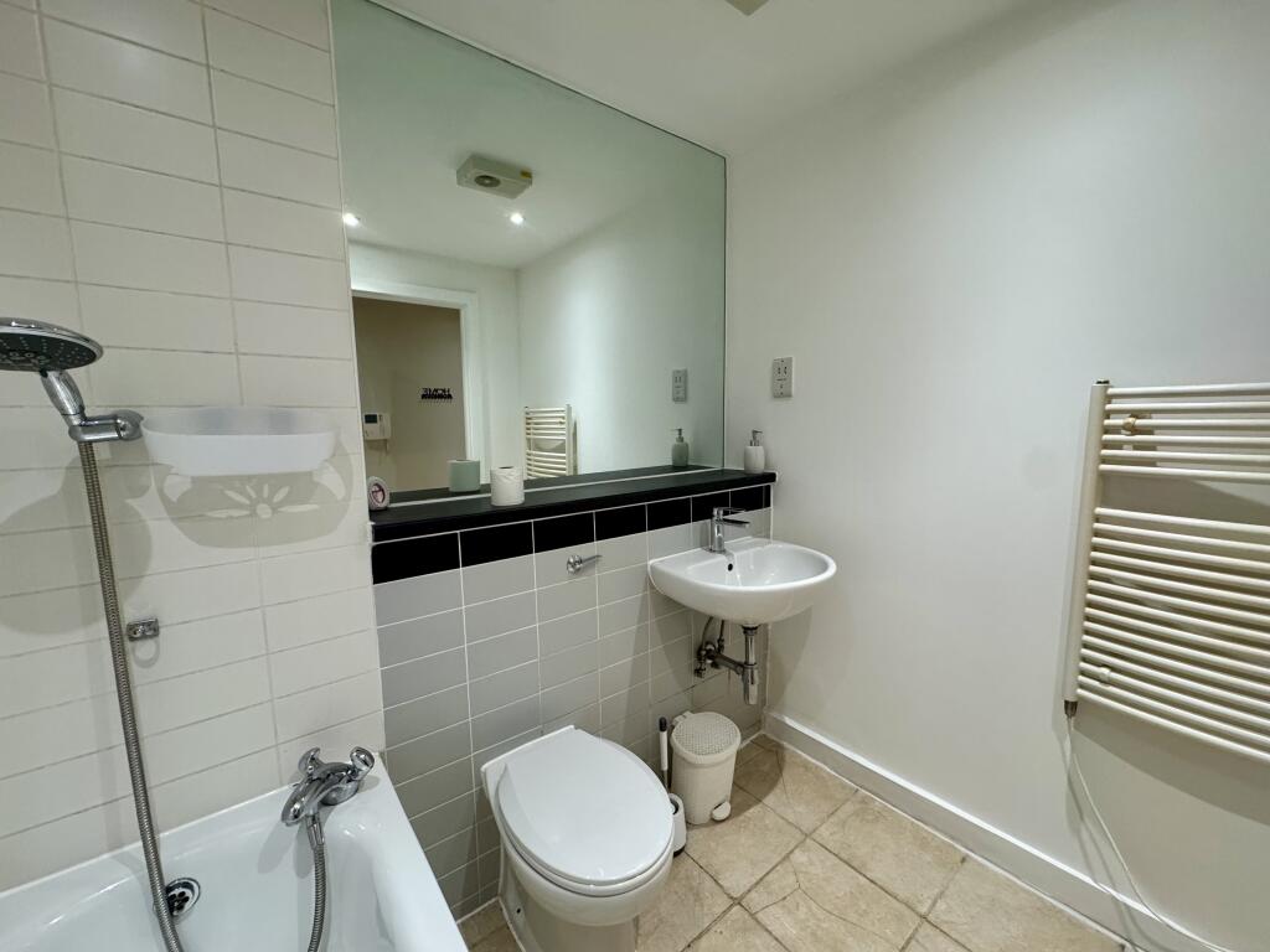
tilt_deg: -6.6
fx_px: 514
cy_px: 476
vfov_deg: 85.7
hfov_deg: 102.1
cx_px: 635
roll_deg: +0.6
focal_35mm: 14
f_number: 2.2
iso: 250
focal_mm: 2.22
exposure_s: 1/100
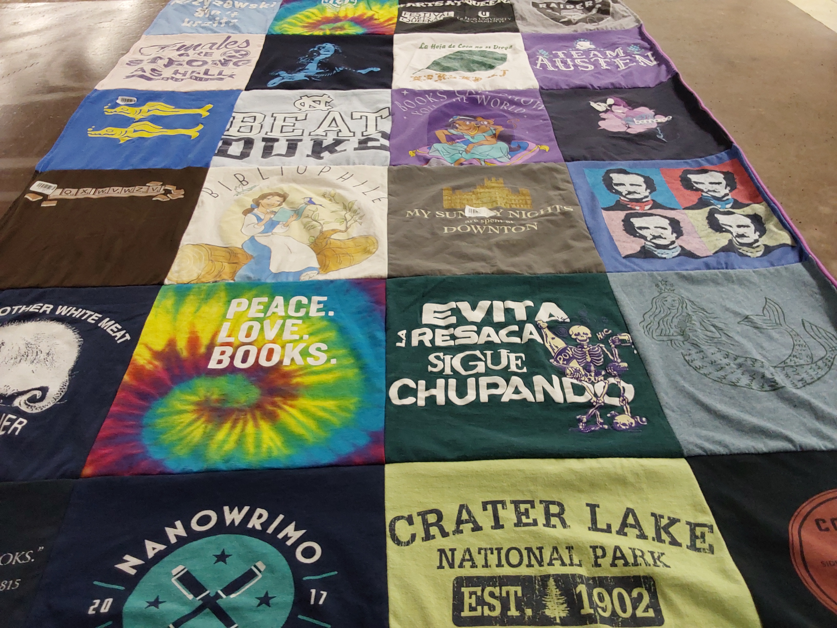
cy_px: 314
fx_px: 677
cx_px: 418
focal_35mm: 28
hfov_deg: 63.4
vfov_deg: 49.7
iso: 100
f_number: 1.9
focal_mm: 2.91
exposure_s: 1/60
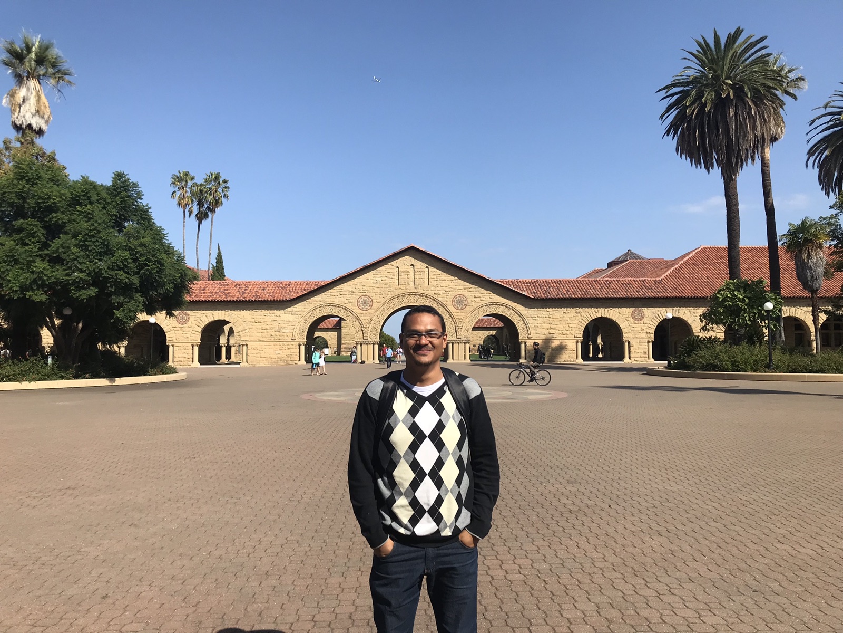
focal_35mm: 28
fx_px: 682
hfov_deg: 63.4
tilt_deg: +3.6
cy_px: 316
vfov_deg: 49.7
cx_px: 422
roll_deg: +0.2
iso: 20
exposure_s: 1/2591
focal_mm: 3.99
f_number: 1.8
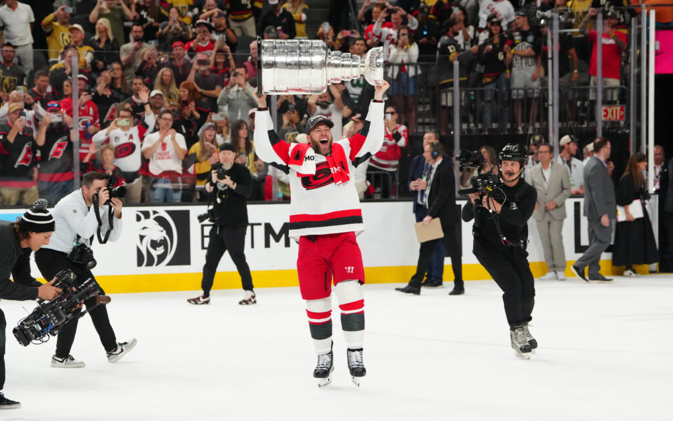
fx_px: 2073
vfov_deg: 11.6
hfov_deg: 18.4
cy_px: 224
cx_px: 336
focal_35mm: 113
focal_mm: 110
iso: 4000
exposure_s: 1/1250
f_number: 4
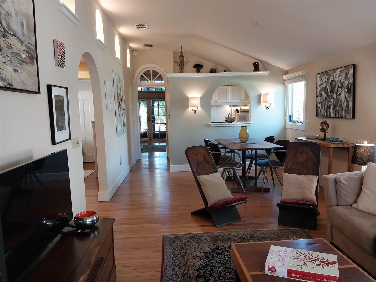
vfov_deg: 53.1
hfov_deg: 67.3
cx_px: 188
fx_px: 282
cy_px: 141
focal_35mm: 26
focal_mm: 4
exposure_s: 1/60
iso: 200
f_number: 1.8
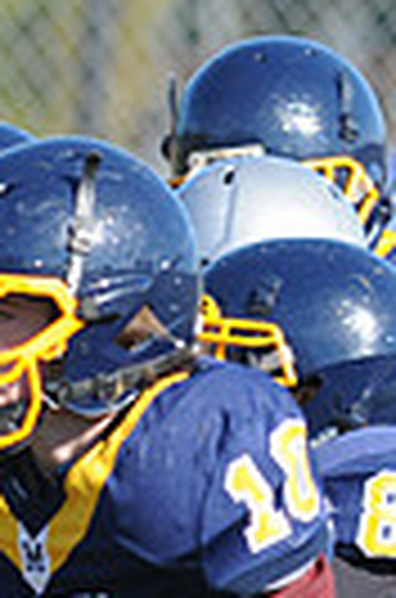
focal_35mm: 1969
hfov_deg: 0.7
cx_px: -25
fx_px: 32657
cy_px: 1079
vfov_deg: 1.0
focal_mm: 300
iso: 200
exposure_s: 1/500
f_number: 5.6
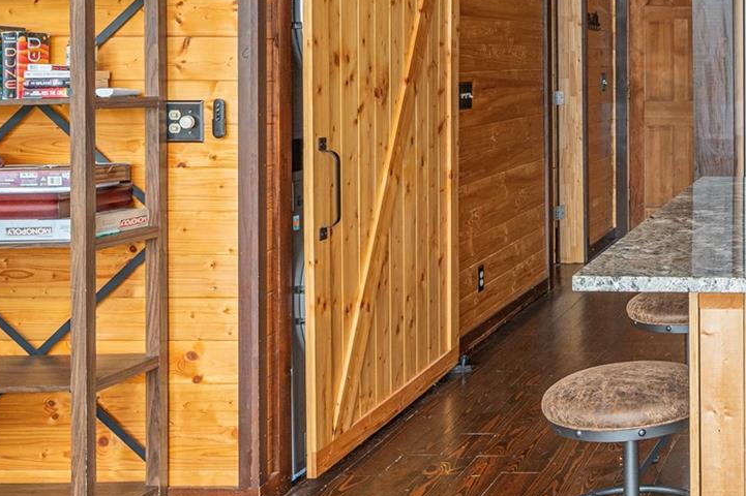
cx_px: 820
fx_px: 1118
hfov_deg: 32.5
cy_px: 48
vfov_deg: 24.3
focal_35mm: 54
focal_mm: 19
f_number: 7.1
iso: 320
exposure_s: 1/50
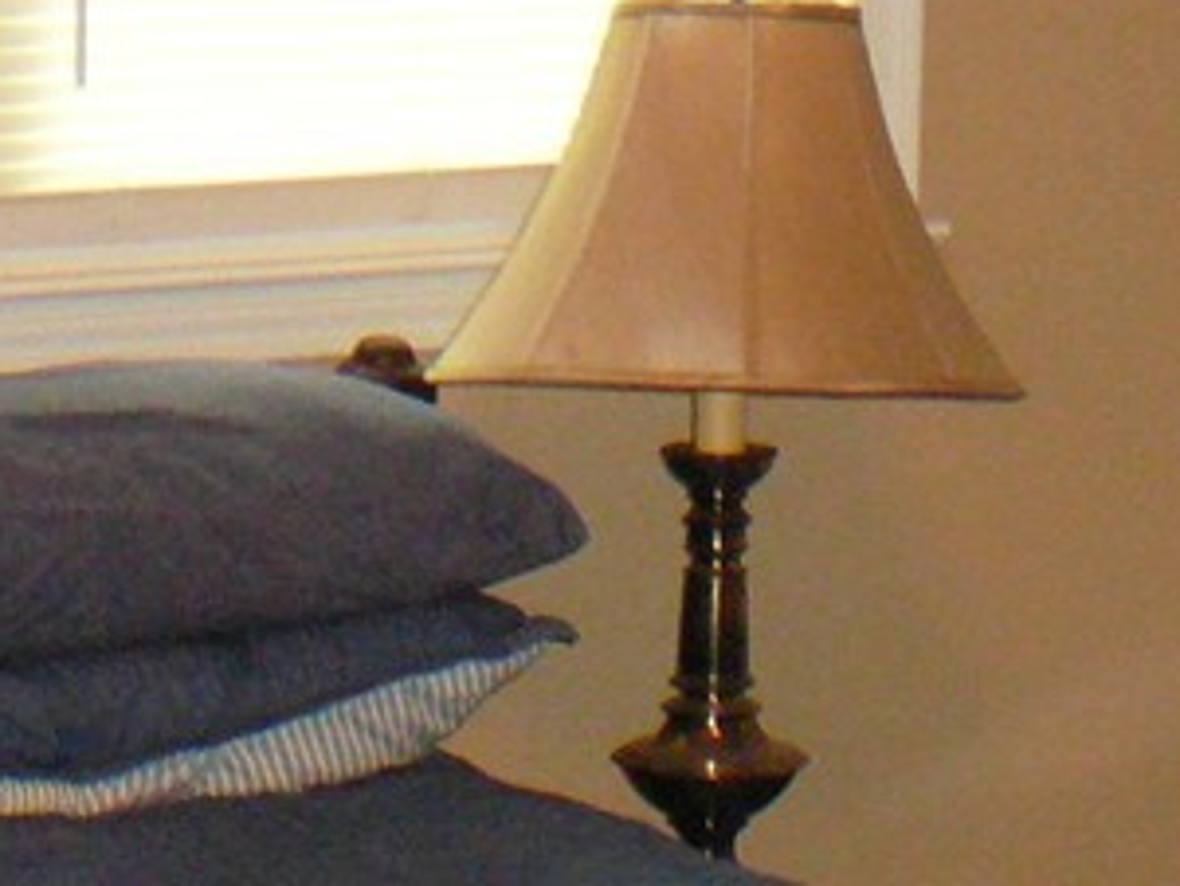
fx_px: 5456
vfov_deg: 9.2
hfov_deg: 12.2
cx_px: 16
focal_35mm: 160
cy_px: 886
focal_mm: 7
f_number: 3.3
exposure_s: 1/30
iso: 400
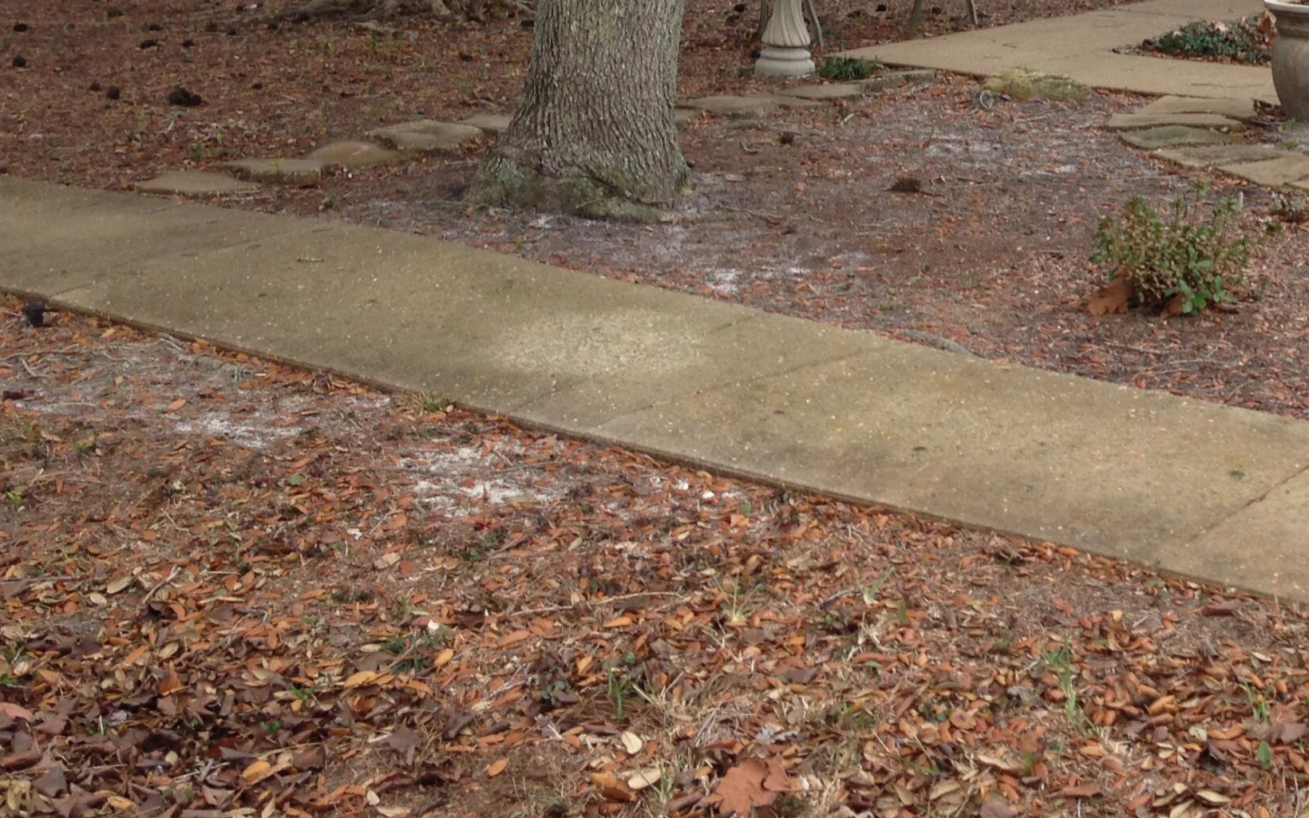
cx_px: 1124
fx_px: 2283
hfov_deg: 30.8
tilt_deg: -7.5
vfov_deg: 19.8
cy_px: 13
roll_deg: +0.5
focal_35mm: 64
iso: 50
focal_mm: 4.12
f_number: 2.4
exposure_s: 1/222
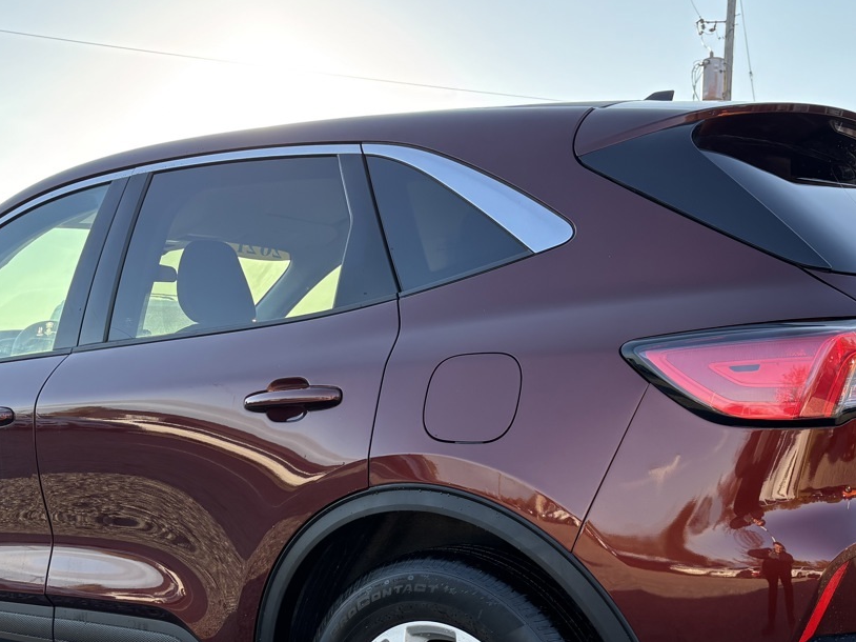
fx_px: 1137
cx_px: 398
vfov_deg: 31.0
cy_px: 474
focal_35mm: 46
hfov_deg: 41.2
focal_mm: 5.96
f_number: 1.6
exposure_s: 1/439
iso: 50
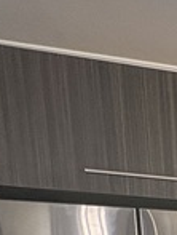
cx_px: 429
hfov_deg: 13.7
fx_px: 516
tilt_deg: -11.3
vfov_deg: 20.2
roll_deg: -1.1
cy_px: 393
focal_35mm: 76
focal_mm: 2.22
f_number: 2.2
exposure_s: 1/60
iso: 320
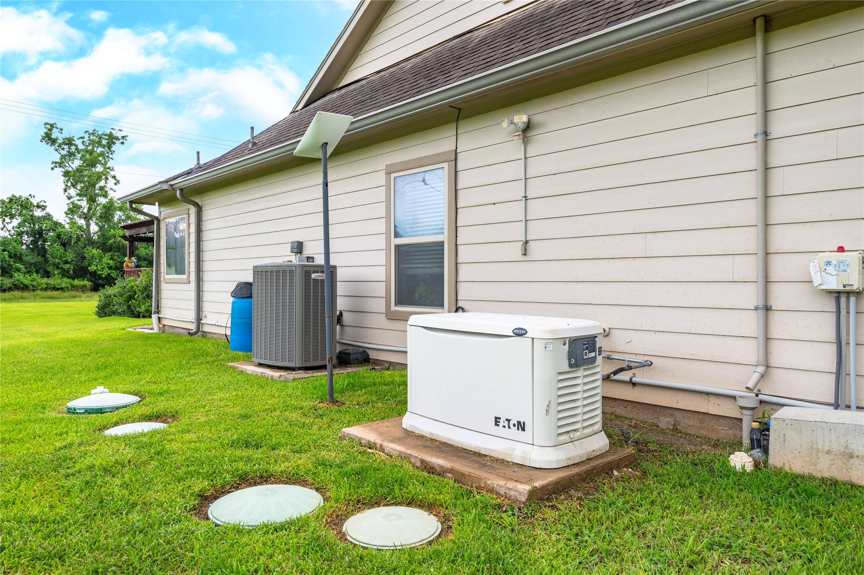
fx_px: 576
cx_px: 432
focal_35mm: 24
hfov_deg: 73.8
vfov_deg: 53.1
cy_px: 288
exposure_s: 1/80
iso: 125
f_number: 11
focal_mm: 24
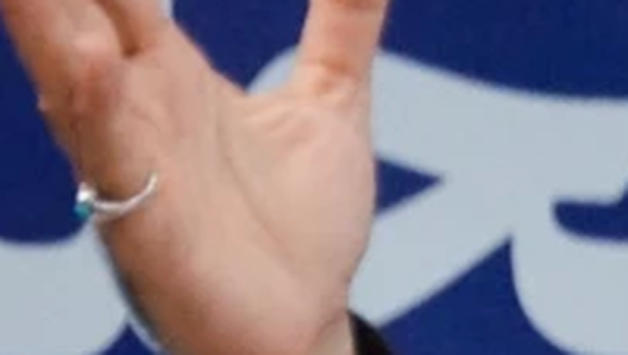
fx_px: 31406
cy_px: 421
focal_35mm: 1884
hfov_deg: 1.1
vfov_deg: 0.6
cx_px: 1300
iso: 6400
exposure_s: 1/160
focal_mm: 300
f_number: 5.6
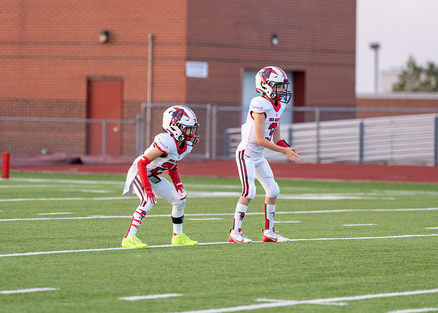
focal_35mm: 285
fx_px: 3539
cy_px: 124
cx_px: 240
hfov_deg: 7.1
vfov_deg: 5.1
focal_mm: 200
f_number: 2.8
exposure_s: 1/1250
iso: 500
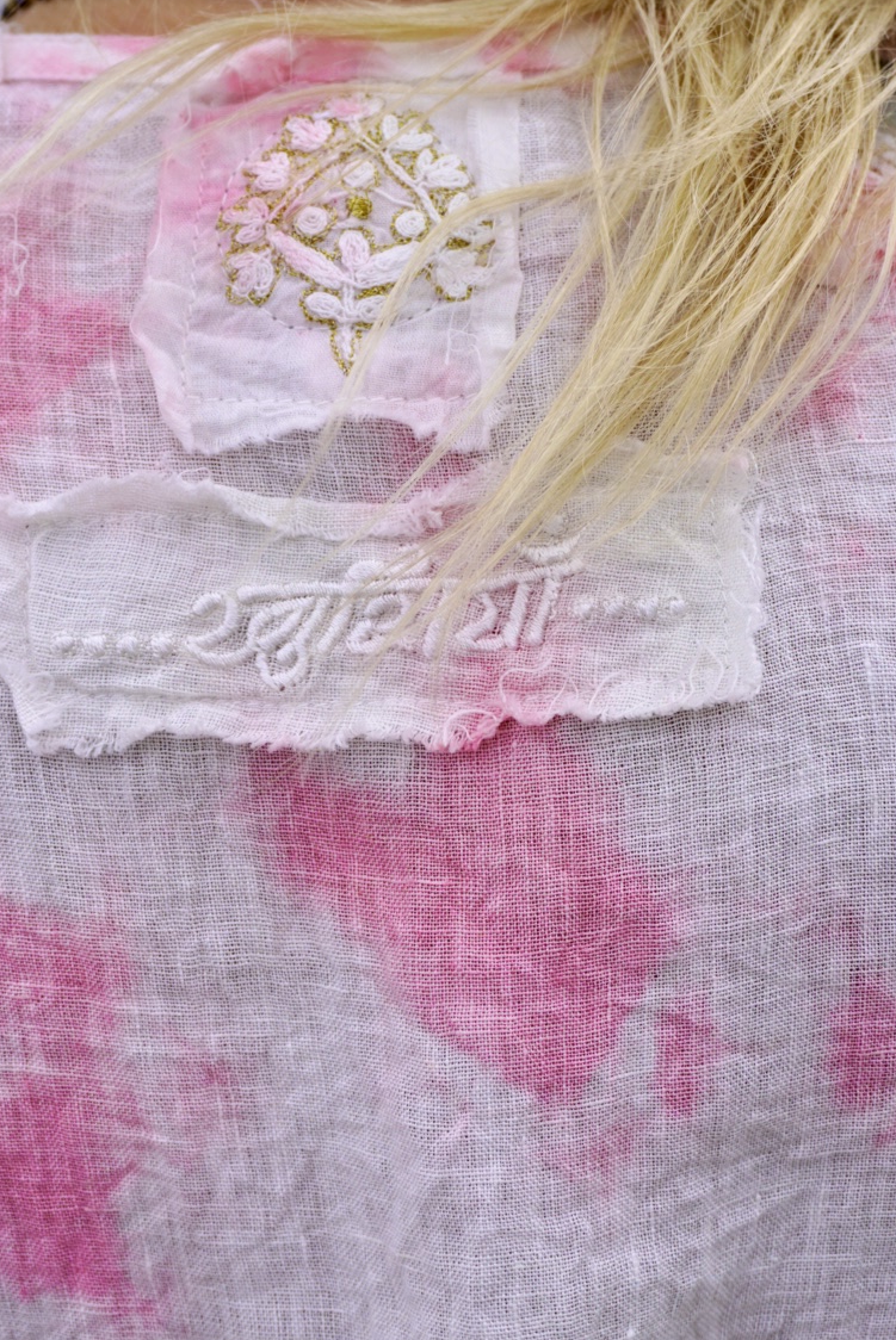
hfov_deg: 19.8
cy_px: 712
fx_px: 2572
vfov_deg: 29.2
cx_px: 425
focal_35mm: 69
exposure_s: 1/800
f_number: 5.6
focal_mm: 32
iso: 100
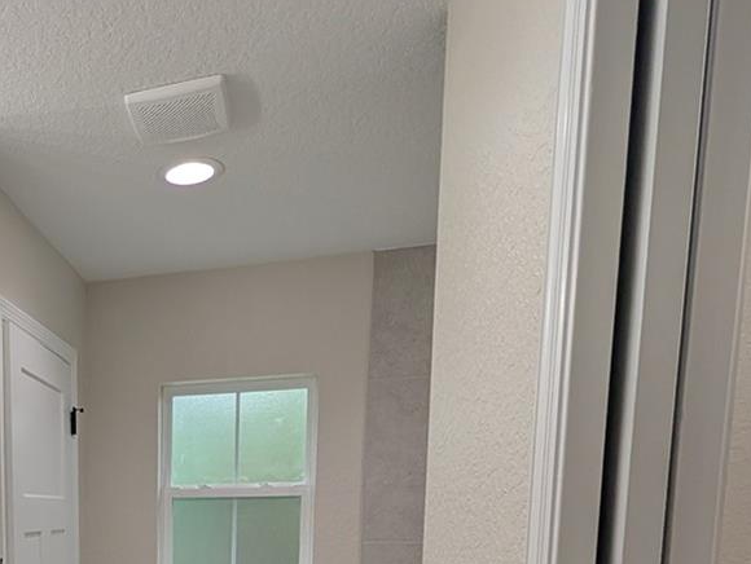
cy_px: 599
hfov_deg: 47.0
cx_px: 16
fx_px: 717
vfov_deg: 37.1
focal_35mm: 33
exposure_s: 1/385
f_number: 1.7
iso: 55
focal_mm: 2.02
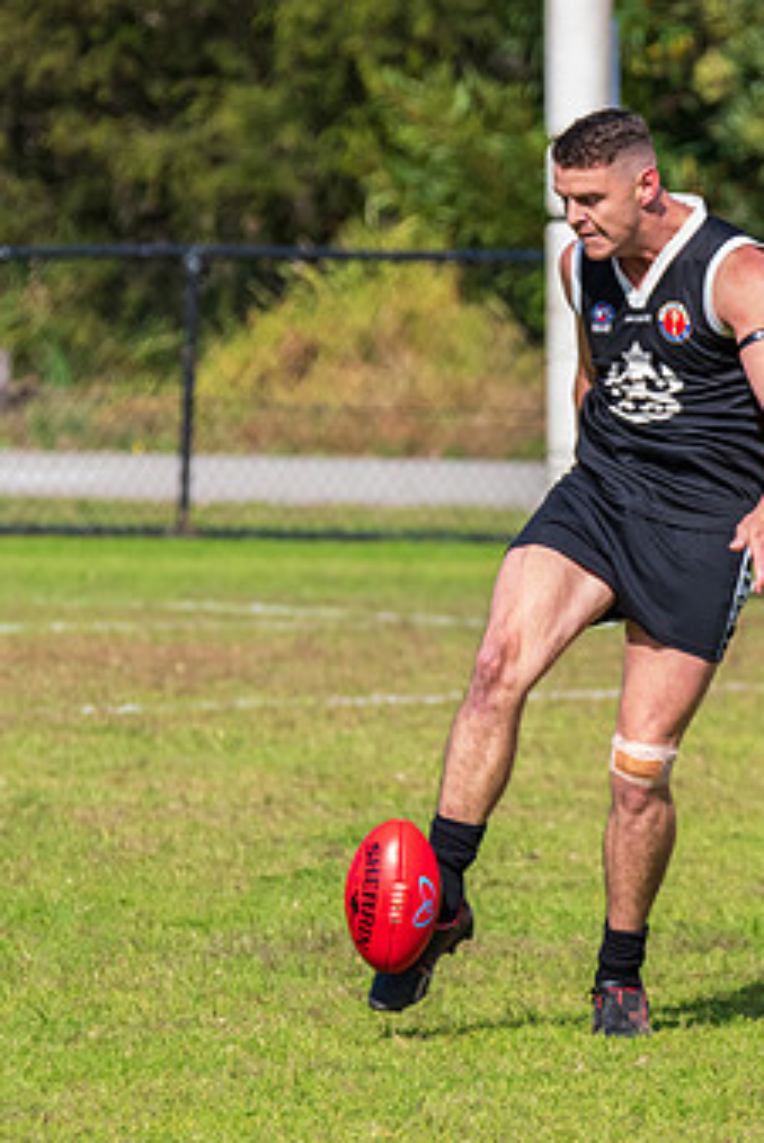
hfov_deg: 1.7
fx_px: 25572
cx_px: 413
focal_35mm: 805
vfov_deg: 2.6
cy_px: 527
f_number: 10
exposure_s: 1/1600
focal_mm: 400
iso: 1250
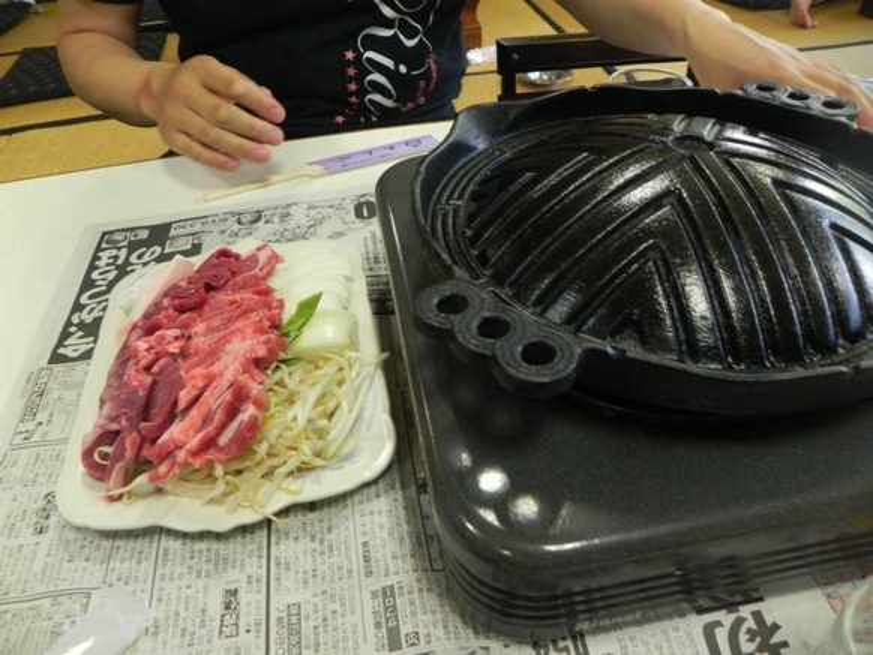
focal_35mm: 26
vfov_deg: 53.1
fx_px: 656
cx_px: 436
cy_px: 328
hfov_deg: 67.3
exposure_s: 1/47.4
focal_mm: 4.6
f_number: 2.8
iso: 400
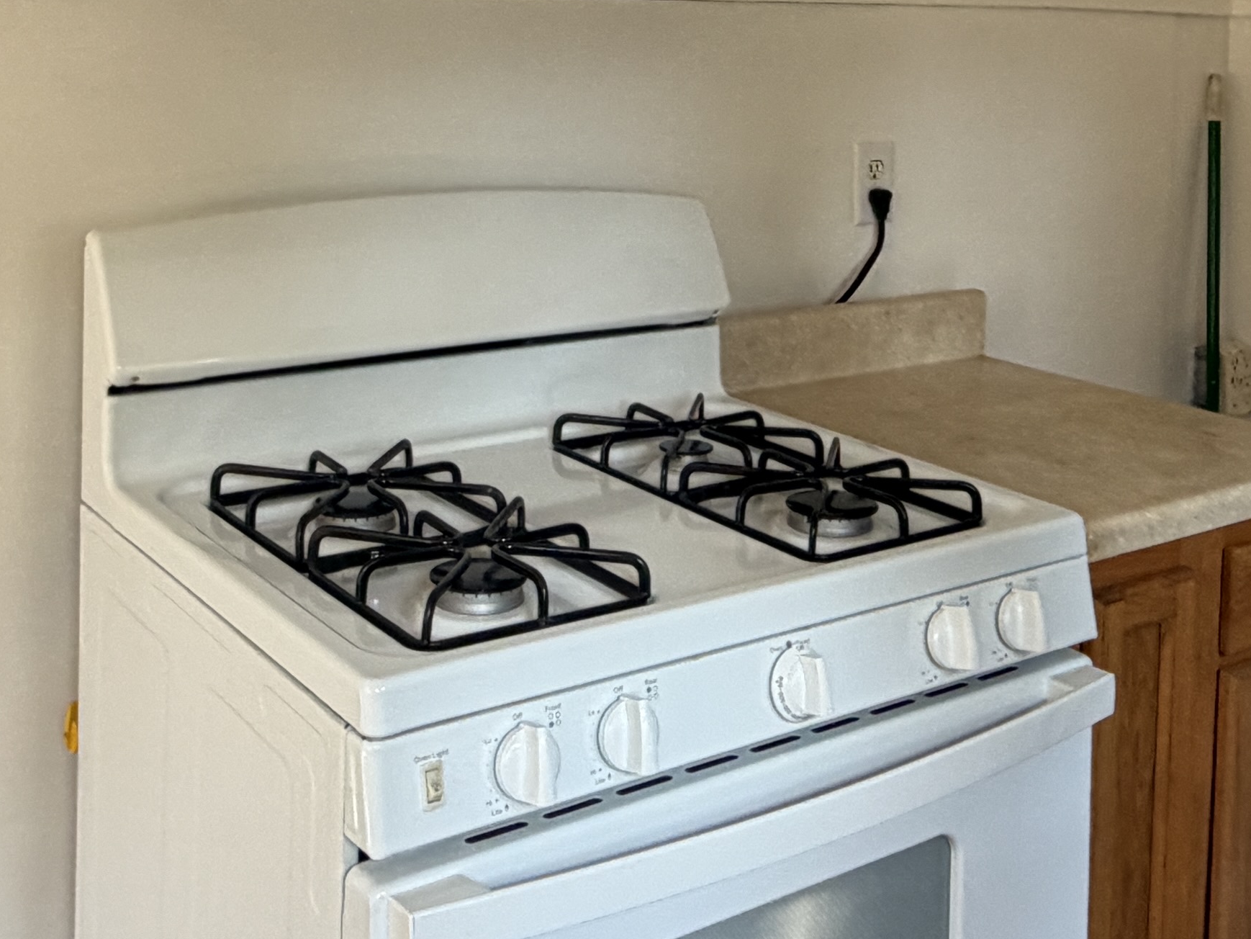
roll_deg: -0.3
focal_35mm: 46
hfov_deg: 41.2
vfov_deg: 30.0
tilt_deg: -1.8
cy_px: 73
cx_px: 633
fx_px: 1663
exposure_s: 1/121
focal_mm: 2.22
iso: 200
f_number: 2.2
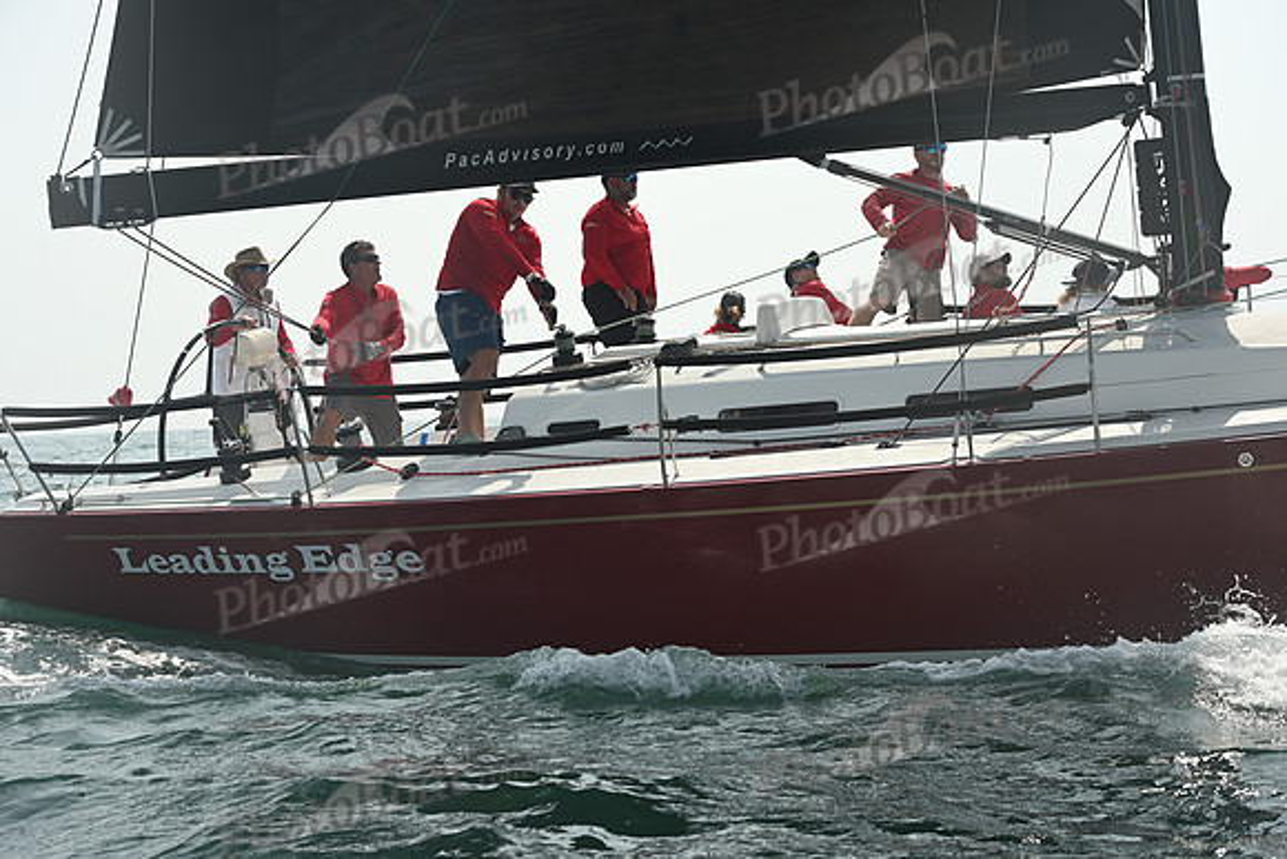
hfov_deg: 28.8
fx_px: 2503
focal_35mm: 70
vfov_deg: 19.5
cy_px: 430
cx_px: 644
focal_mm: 70
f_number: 7.1
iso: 320
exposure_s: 1/1250
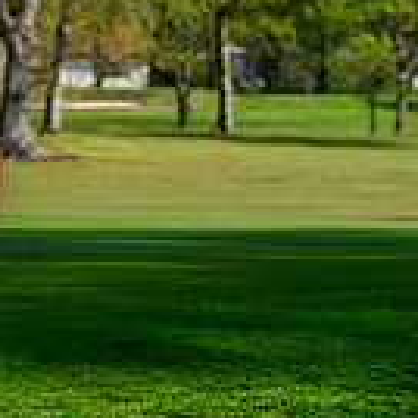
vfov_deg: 5.6
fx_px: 4276
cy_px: 167
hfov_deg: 5.5
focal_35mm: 313
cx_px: -446
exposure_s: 1/2500
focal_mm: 85
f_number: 5
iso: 500
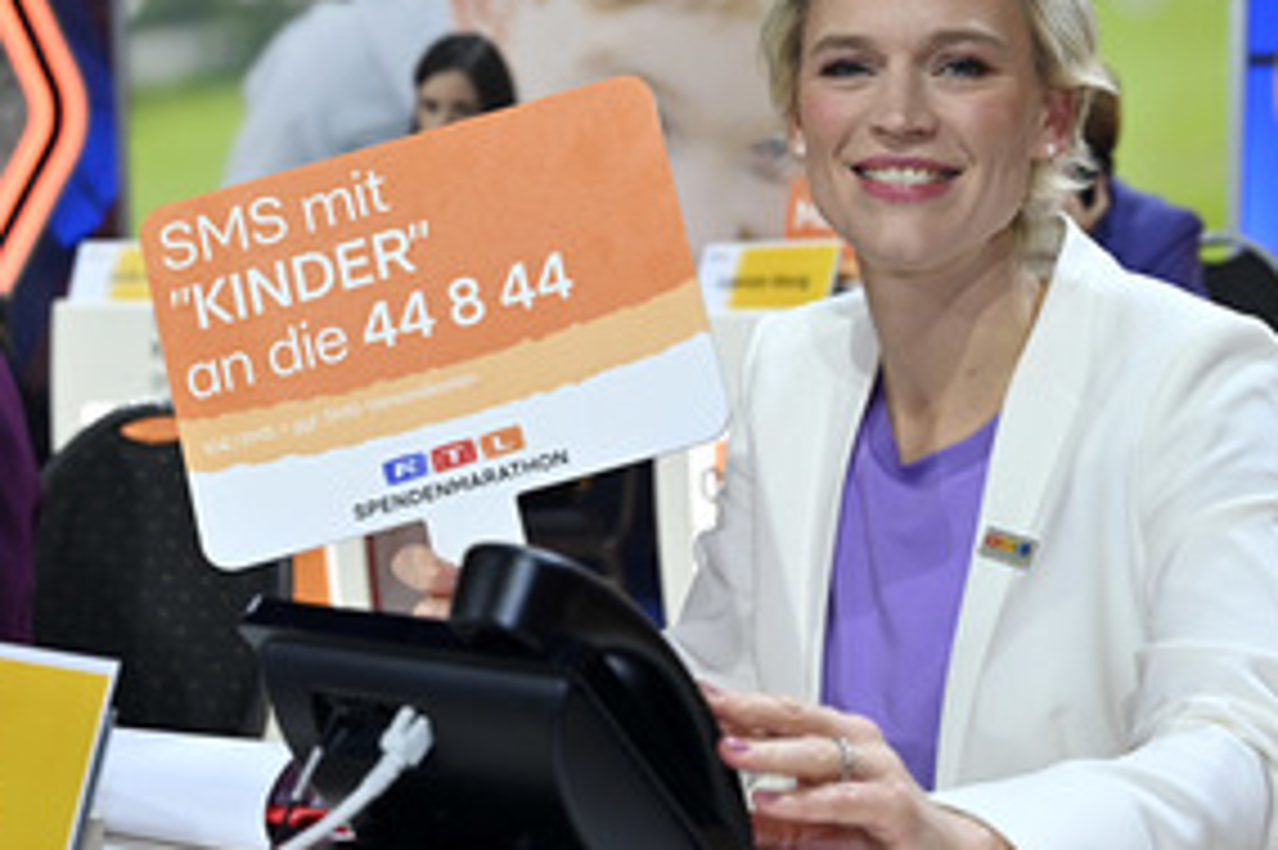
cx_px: 803
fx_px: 2306
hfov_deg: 30.8
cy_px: 463
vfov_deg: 20.9
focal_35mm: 65
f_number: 4
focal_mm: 41
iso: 1000
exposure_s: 1/200
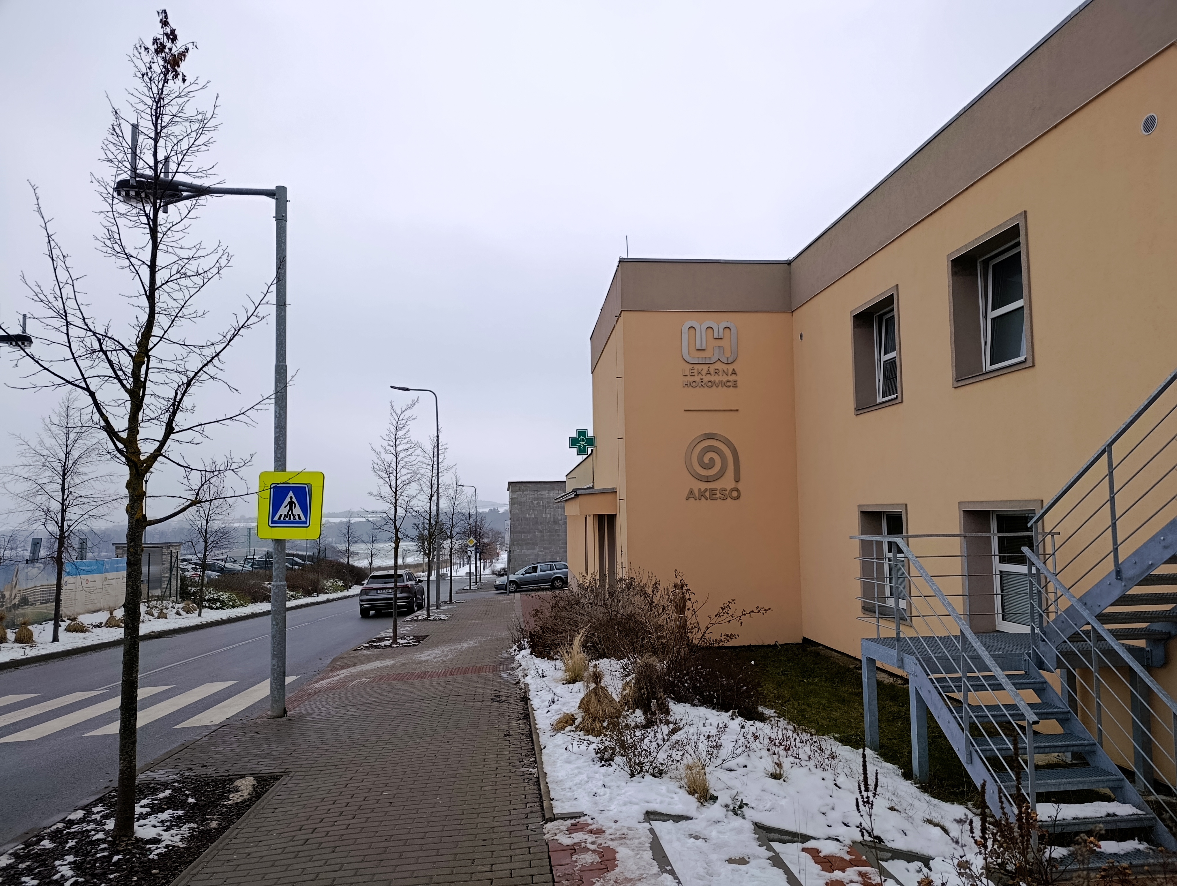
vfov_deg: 59.0
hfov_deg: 73.8
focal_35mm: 23
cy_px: 443
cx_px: 588
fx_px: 783
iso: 50
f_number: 1.65
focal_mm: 6.11
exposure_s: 1/207
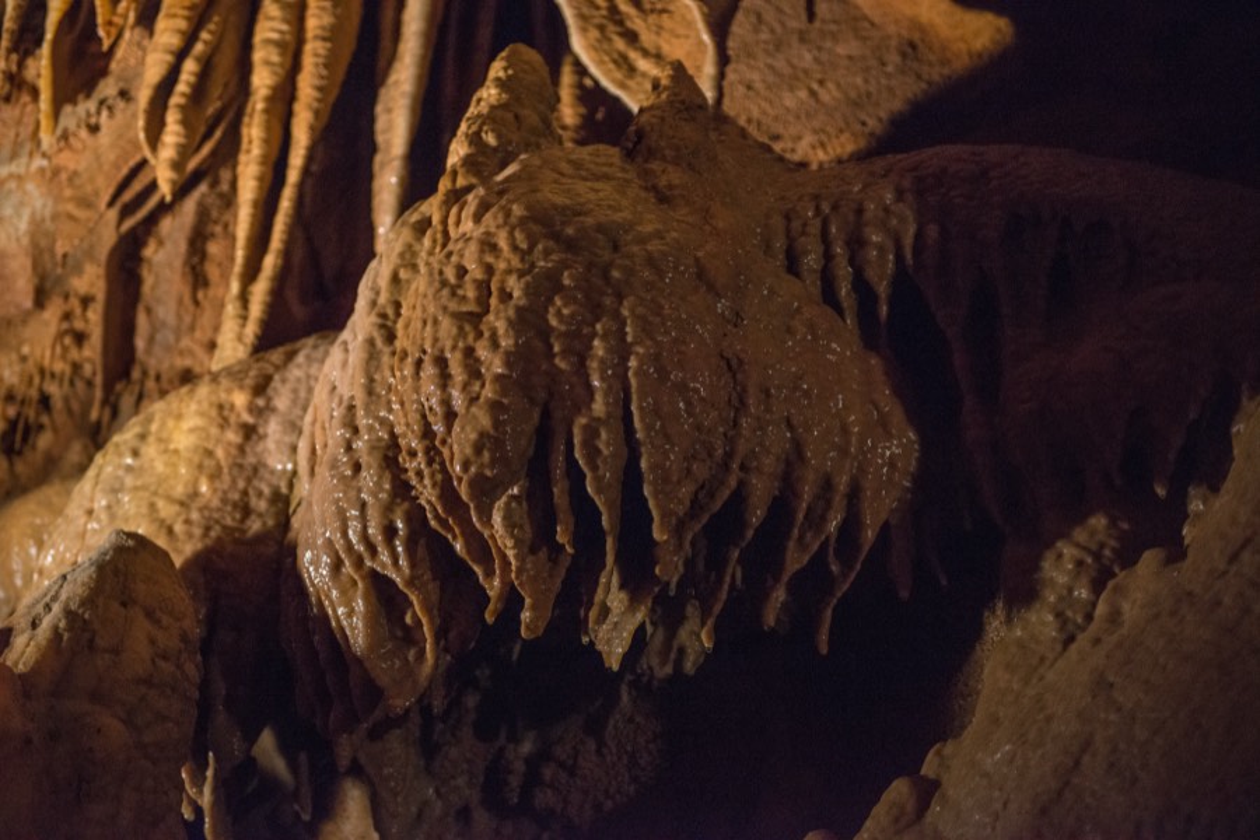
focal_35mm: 58
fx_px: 2030
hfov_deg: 34.5
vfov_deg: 23.4
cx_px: 630
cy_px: 420
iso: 3200
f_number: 2.8
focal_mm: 58
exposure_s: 1/80
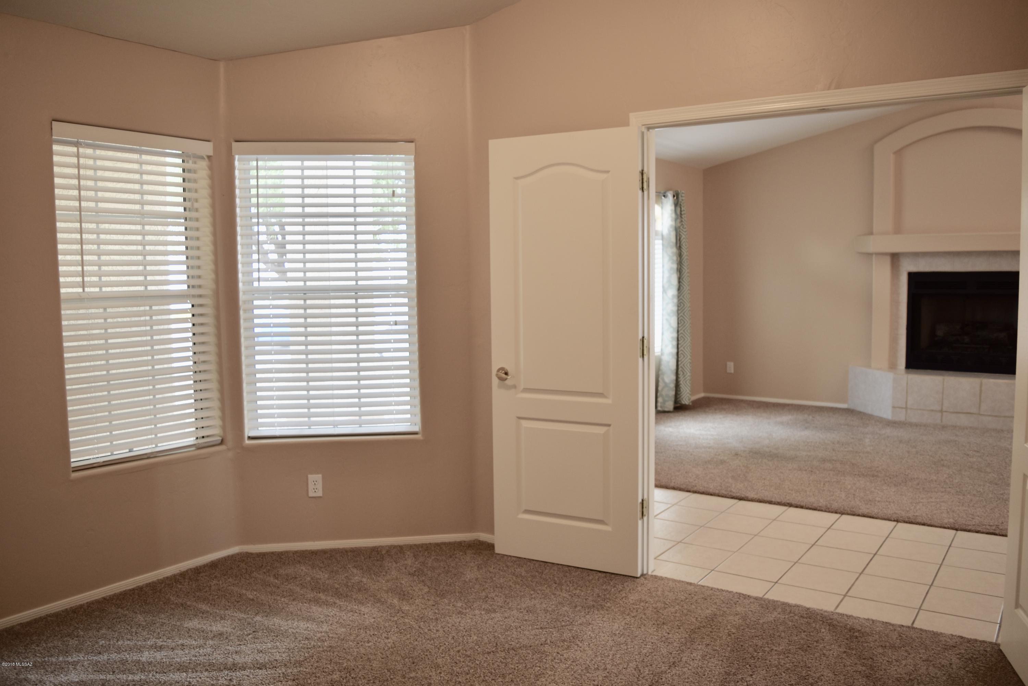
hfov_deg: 61.9
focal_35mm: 30
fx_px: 857
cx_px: 514
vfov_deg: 43.6
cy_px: 343
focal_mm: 20
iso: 100
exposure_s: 1/20
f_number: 3.5
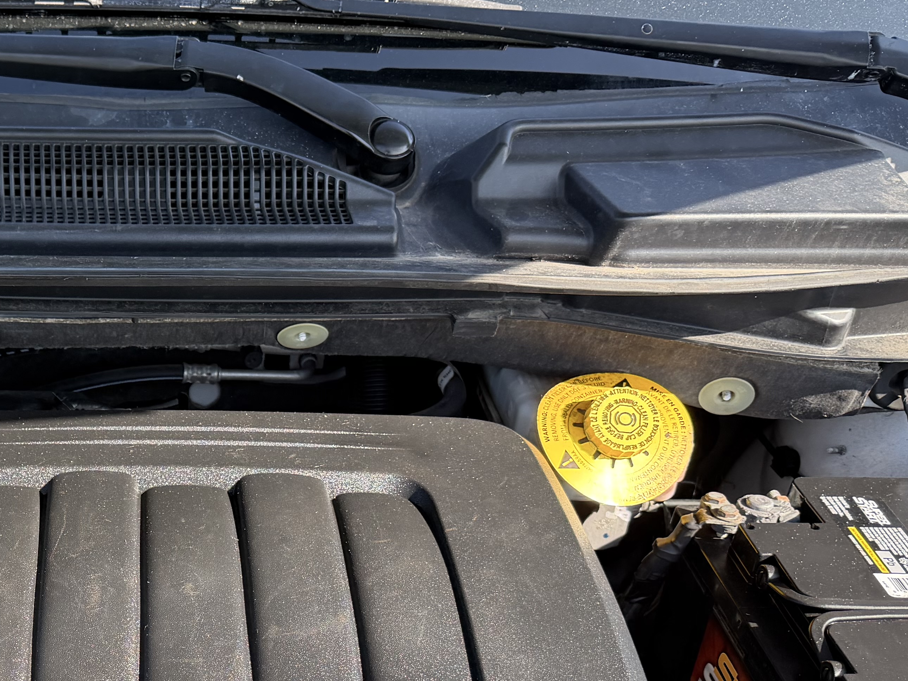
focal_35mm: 53
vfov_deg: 26.8
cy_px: 579
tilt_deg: -33.4
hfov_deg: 33.5
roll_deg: +0.7
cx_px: 26
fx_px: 1390
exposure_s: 1/735
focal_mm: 6.76
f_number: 1.78
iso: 100
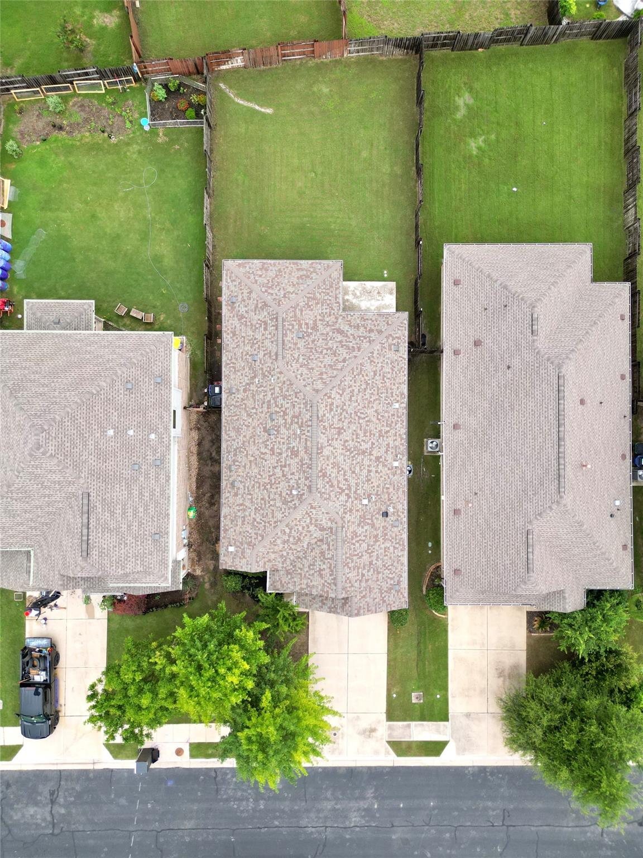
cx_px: 322
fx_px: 594
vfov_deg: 71.6
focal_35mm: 24
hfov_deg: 56.8
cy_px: 429
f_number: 1.7
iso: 110
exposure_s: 1/160
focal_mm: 6.72
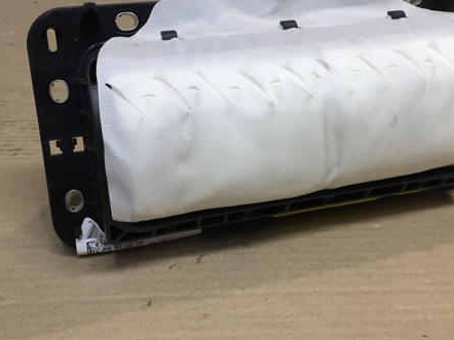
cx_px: 228
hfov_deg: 44.8
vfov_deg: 34.2
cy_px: 131
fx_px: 551
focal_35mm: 42
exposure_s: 1/30
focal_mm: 4.15
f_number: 2.2
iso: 32
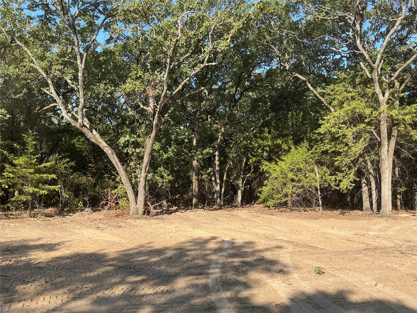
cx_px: 208
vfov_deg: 48.2
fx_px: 349
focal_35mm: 29
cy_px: 156
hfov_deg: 61.7
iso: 25
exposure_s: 1/898
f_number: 1.8
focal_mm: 3
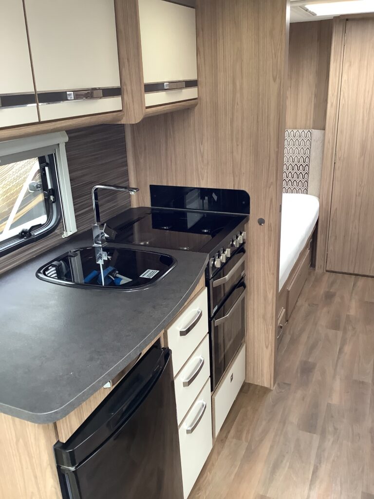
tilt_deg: -21.3
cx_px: 187
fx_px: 447
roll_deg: +1.1
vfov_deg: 58.4
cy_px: 250
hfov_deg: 45.4
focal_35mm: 31
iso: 160
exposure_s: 1/50
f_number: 2.4
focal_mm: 3.3
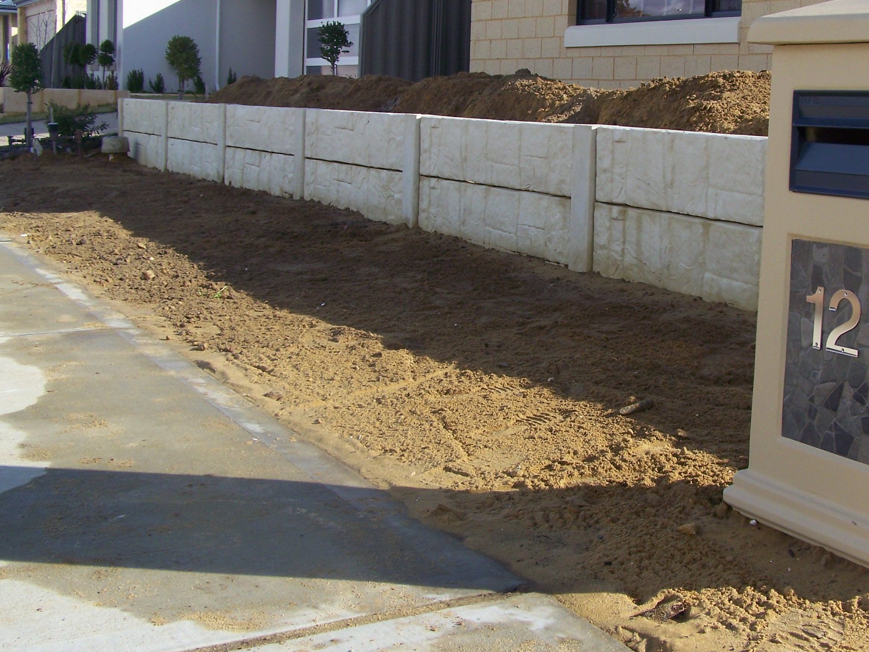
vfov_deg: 27.4
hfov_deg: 36.0
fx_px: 1331
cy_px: 241
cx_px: 539
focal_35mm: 53
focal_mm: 6.7
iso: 64
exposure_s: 1/320
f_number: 4
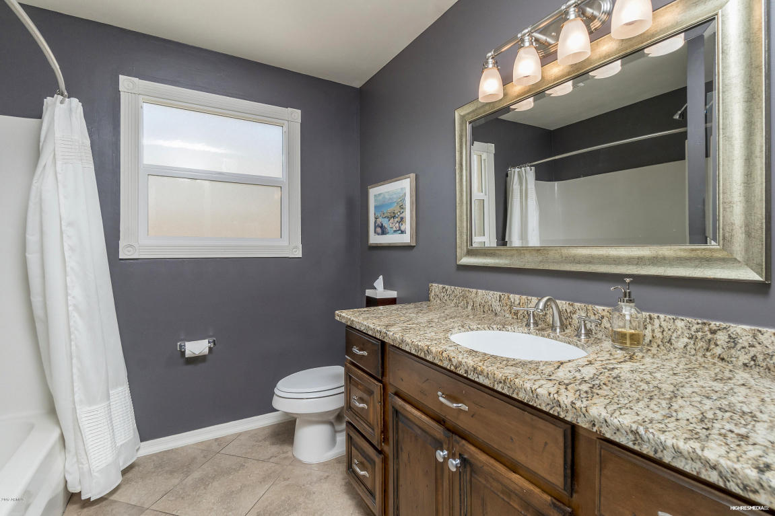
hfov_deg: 100.4
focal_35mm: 15
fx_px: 323
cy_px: 258
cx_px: 388
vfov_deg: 77.3
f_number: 8
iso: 500
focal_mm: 10
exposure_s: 1/200
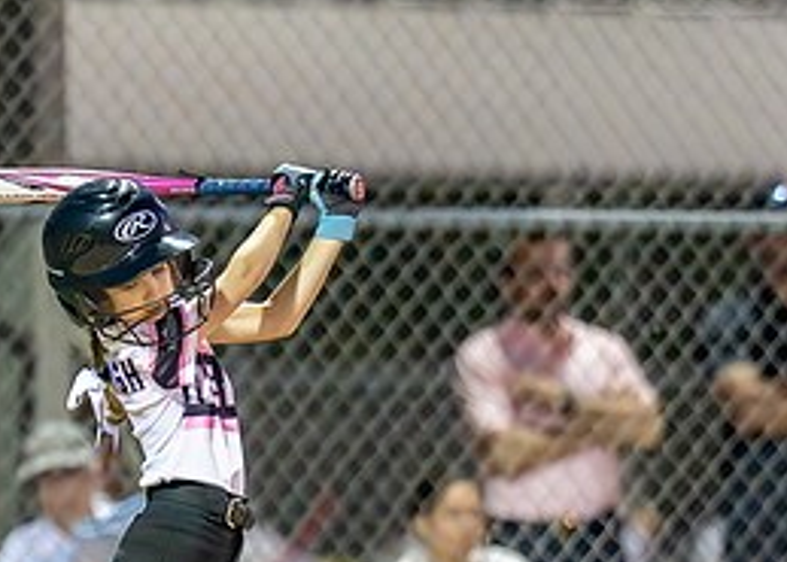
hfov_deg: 3.1
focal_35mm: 645
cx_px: 174
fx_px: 14417
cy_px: 547
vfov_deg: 2.2
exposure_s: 1/1600
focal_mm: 135
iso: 6400
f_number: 1.8
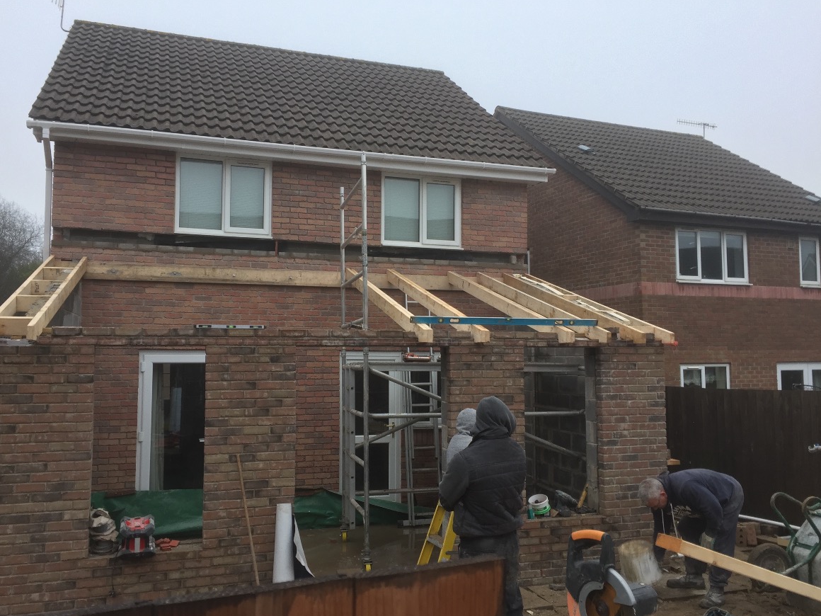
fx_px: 712
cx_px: 402
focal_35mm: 30
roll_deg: +0.0
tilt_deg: +4.2
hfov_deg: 60.0
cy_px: 315
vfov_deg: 46.8
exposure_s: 1/130
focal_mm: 4.15
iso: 32
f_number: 2.2
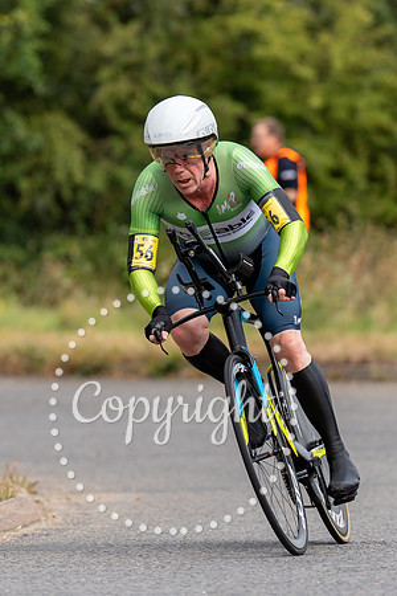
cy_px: 226
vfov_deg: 5.2
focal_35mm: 397
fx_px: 6564
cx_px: 220
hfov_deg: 3.5
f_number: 3.5
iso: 200
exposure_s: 1/1000
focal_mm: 197
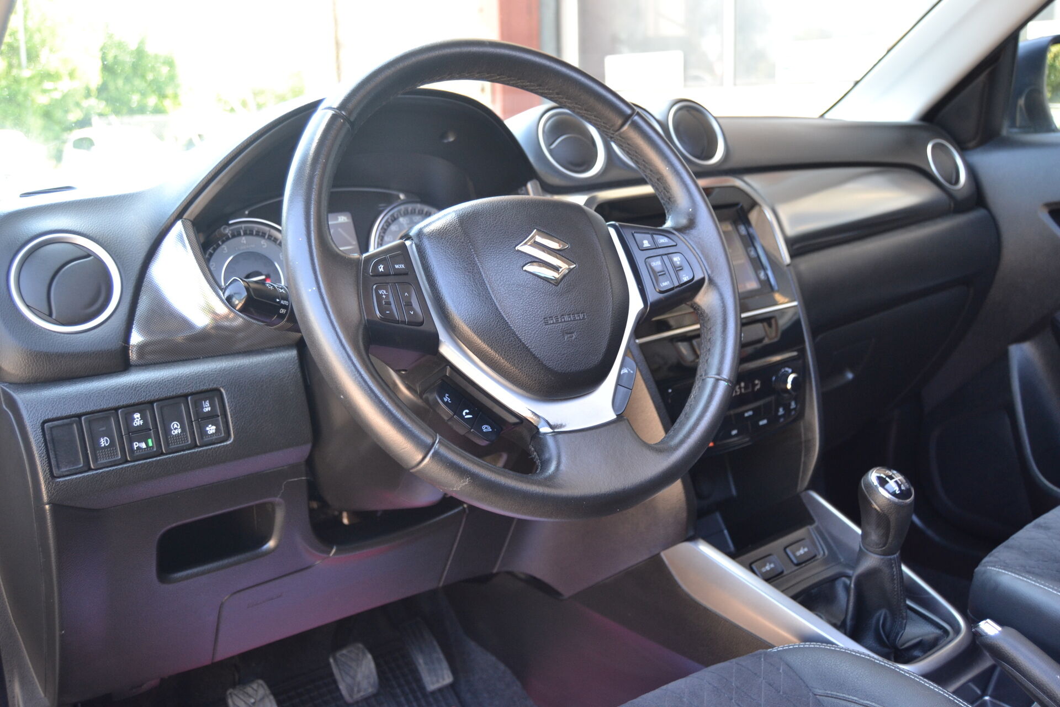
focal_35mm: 34
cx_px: 530
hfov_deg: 55.1
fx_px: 1016
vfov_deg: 38.4
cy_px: 354
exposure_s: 1/60
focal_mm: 23
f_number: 4
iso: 400
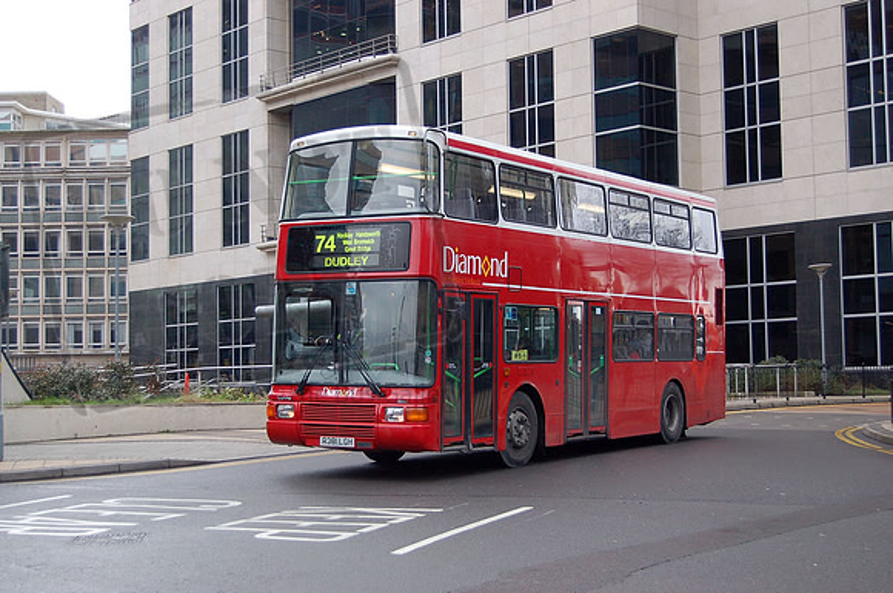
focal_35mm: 57
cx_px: 446
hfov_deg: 35.1
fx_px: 1412
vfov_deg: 23.7
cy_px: 296
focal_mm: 38
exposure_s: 1/250
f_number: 4.8
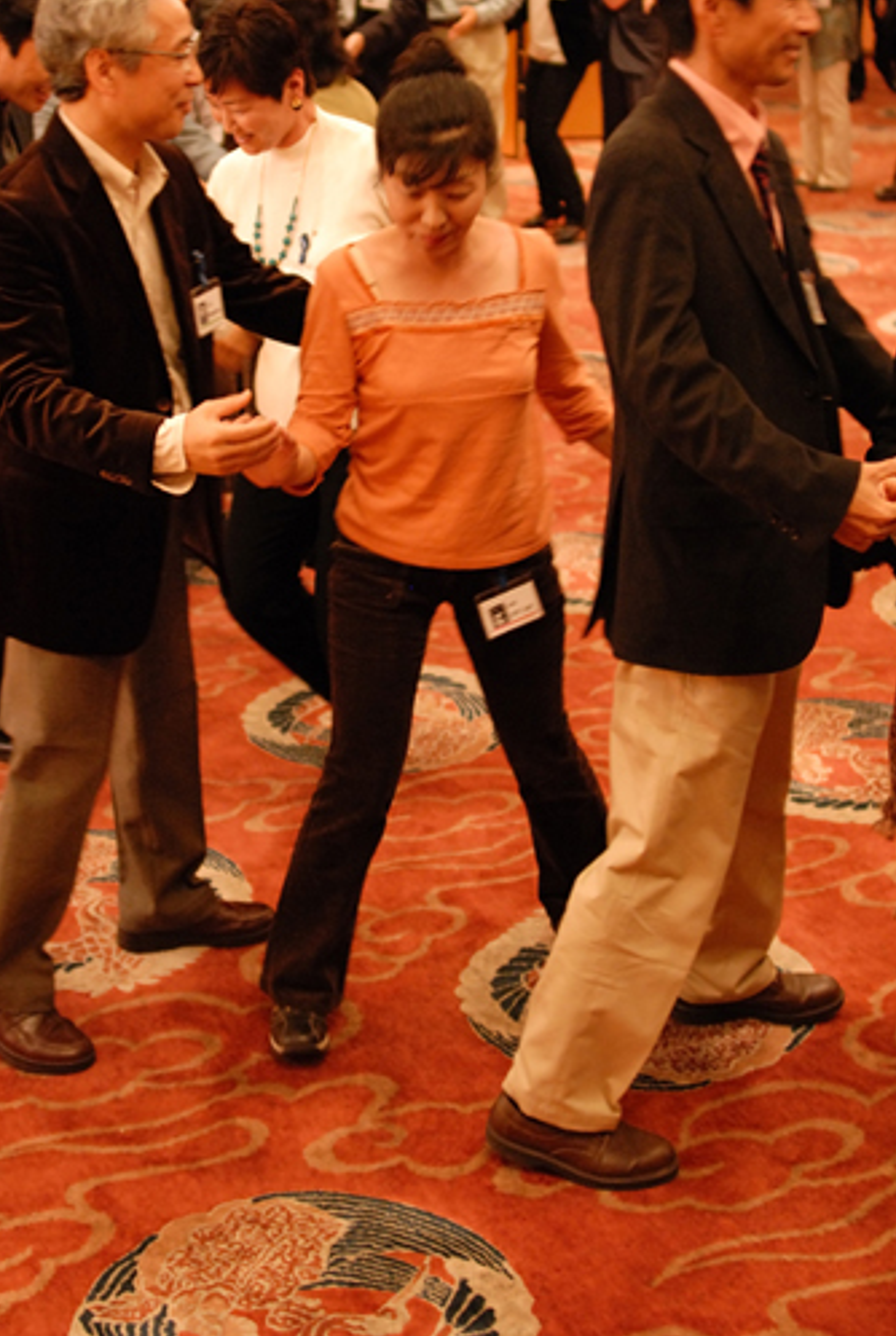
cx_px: 366
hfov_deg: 25.1
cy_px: 523
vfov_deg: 36.6
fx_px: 2007
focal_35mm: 54
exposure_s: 1/80
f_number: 2
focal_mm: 28
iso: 800
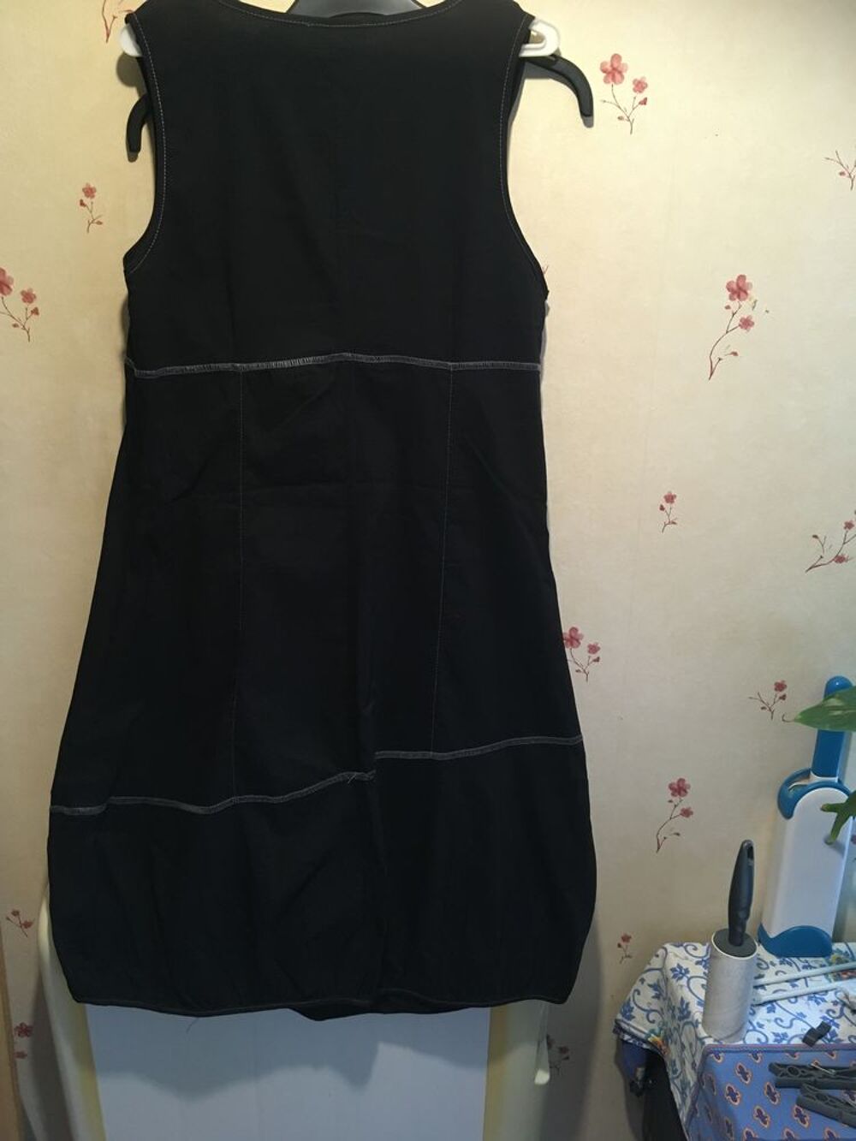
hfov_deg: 48.2
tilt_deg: -20.2
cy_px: 570
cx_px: 428
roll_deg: -1.8
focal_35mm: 29
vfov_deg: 61.7
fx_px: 956
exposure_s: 1/20
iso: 200
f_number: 2.2
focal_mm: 4.15
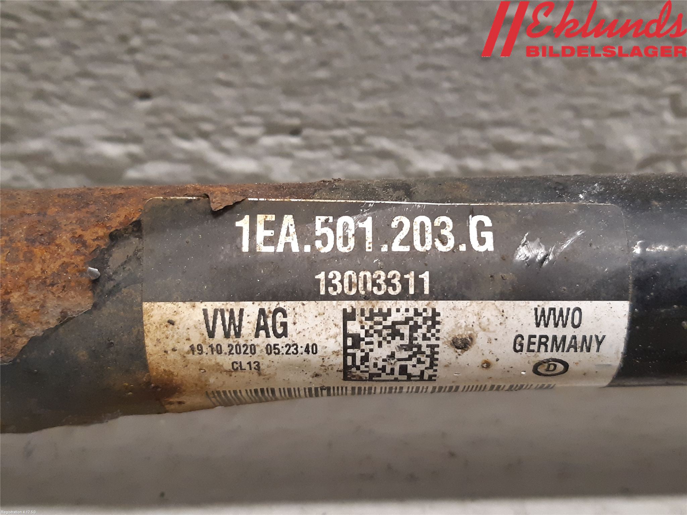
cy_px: 258
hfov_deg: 67.3
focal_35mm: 26
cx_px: 344
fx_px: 516
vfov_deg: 53.1
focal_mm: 3.93
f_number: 1.7
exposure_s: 1/50
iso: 250
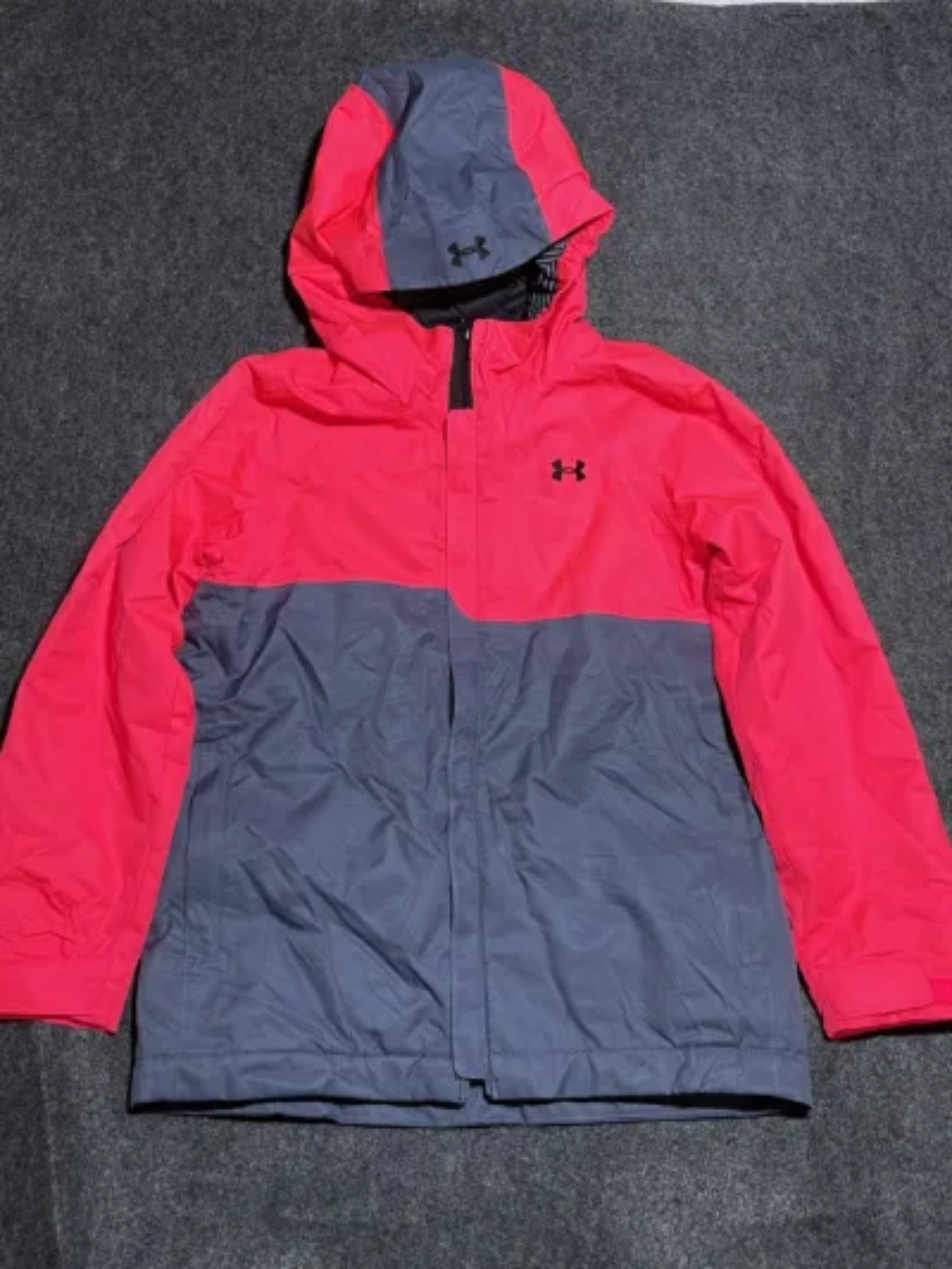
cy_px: 634
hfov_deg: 53.1
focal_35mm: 26
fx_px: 953
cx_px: 476
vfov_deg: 67.3
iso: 64
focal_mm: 4.2
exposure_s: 1/50
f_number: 1.6
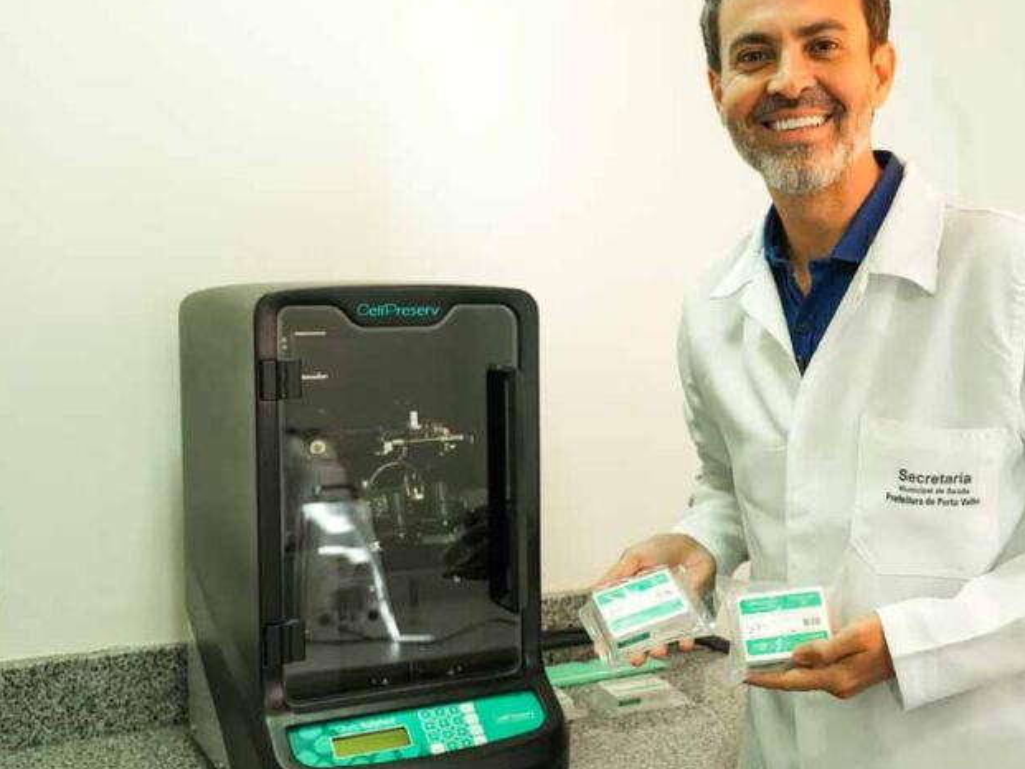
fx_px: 1362
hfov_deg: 40.1
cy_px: 347
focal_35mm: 46
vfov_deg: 31.5
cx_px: 763
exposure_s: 1/1000
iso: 6400
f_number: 4
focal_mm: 29
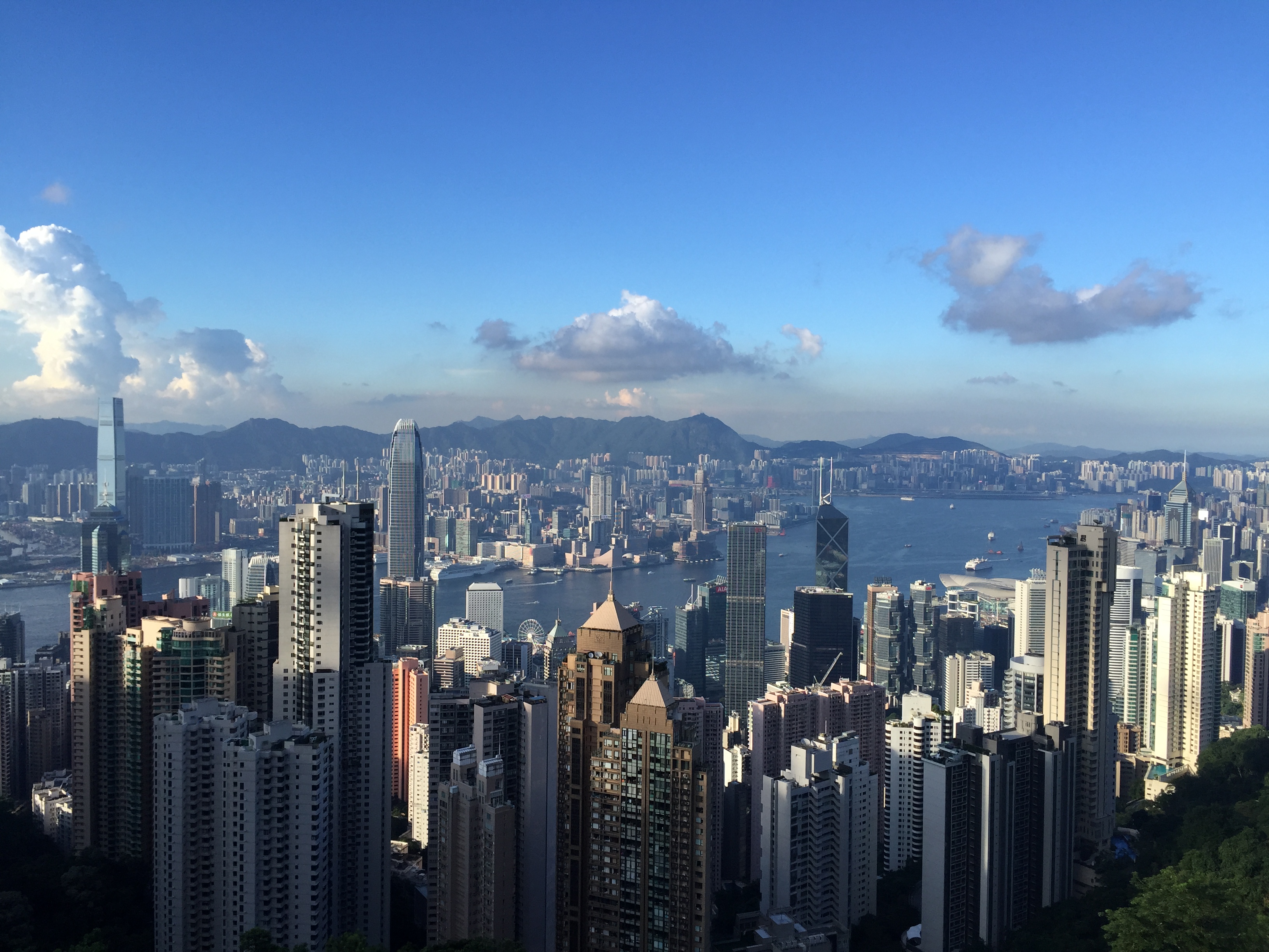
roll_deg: -1.7
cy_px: 476
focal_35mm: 29
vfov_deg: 48.2
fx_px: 1063
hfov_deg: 61.7
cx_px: 634
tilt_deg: -3.9
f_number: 2.2
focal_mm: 4.15
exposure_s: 1/1236
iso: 32
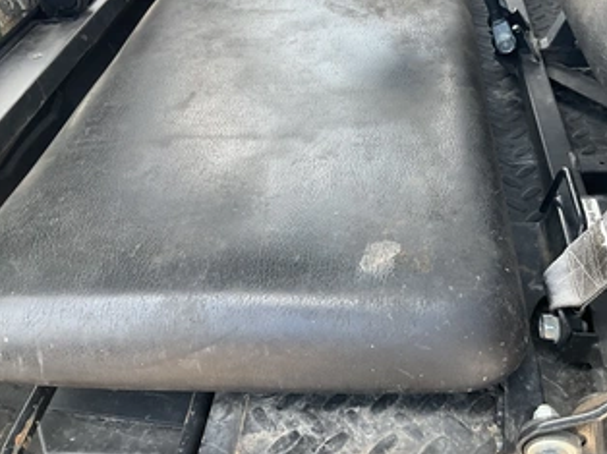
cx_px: 348
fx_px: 648
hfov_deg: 50.0
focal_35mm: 37
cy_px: 176
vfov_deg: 38.4
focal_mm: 3
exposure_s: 1/122
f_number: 1.8
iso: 20
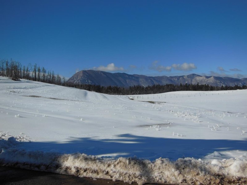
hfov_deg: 54.0
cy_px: 92
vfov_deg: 41.8
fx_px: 243
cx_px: 124
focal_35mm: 34
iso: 125
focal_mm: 6
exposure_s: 1/640
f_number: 7.8
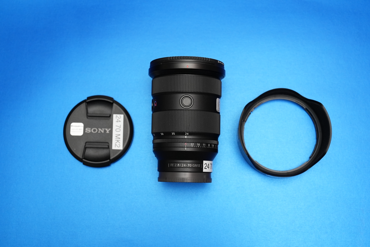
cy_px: 124
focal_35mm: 50
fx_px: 514
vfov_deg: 27.0
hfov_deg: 39.6
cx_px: 185
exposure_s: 1/100
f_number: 5
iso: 2500
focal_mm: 50
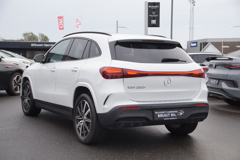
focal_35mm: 52
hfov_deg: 37.9
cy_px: 80
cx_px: 120
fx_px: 350
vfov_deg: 25.7
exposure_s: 1/80
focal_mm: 35
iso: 100
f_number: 5
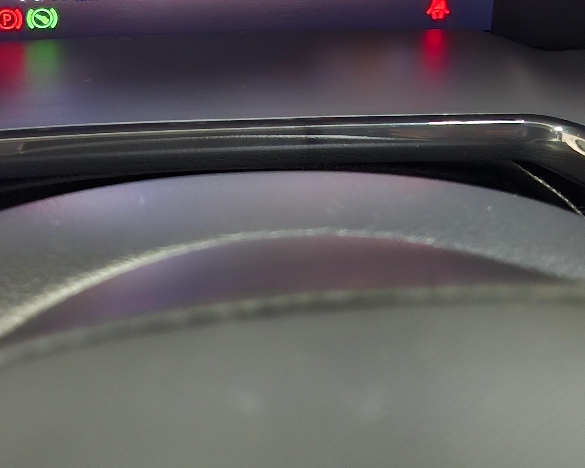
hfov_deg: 32.6
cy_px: -76
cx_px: 171
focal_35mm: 57
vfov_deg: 24.5
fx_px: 987
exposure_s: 1/17
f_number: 1.8
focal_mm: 5.54
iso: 1250
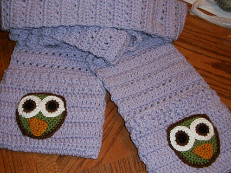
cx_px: 100
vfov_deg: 32.2
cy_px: 88
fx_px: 300
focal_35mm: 45
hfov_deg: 42.0
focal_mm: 6.3
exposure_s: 1/60
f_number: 3.1
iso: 250
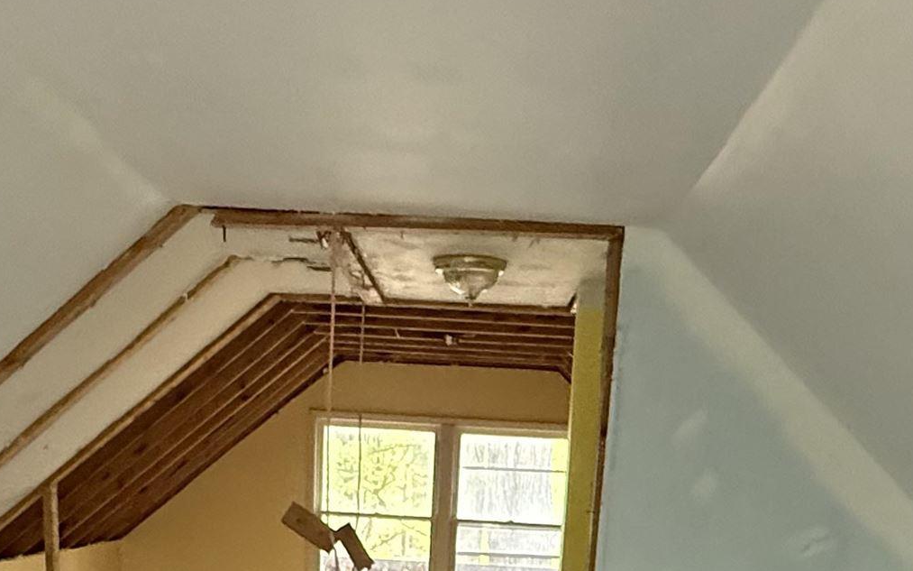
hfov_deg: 44.3
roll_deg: -3.0
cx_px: 493
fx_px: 1120
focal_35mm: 45
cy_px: 797
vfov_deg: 24.0
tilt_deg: -15.6
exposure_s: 1/60
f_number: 2.2
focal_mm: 2.22
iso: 800
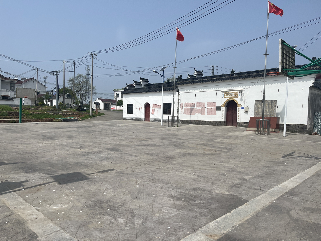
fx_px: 241
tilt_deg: -2.1
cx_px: 160
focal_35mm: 26
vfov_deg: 53.1
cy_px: 120
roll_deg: -1.9
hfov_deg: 67.3
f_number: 1.6
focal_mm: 5.1
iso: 50
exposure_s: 1/7874
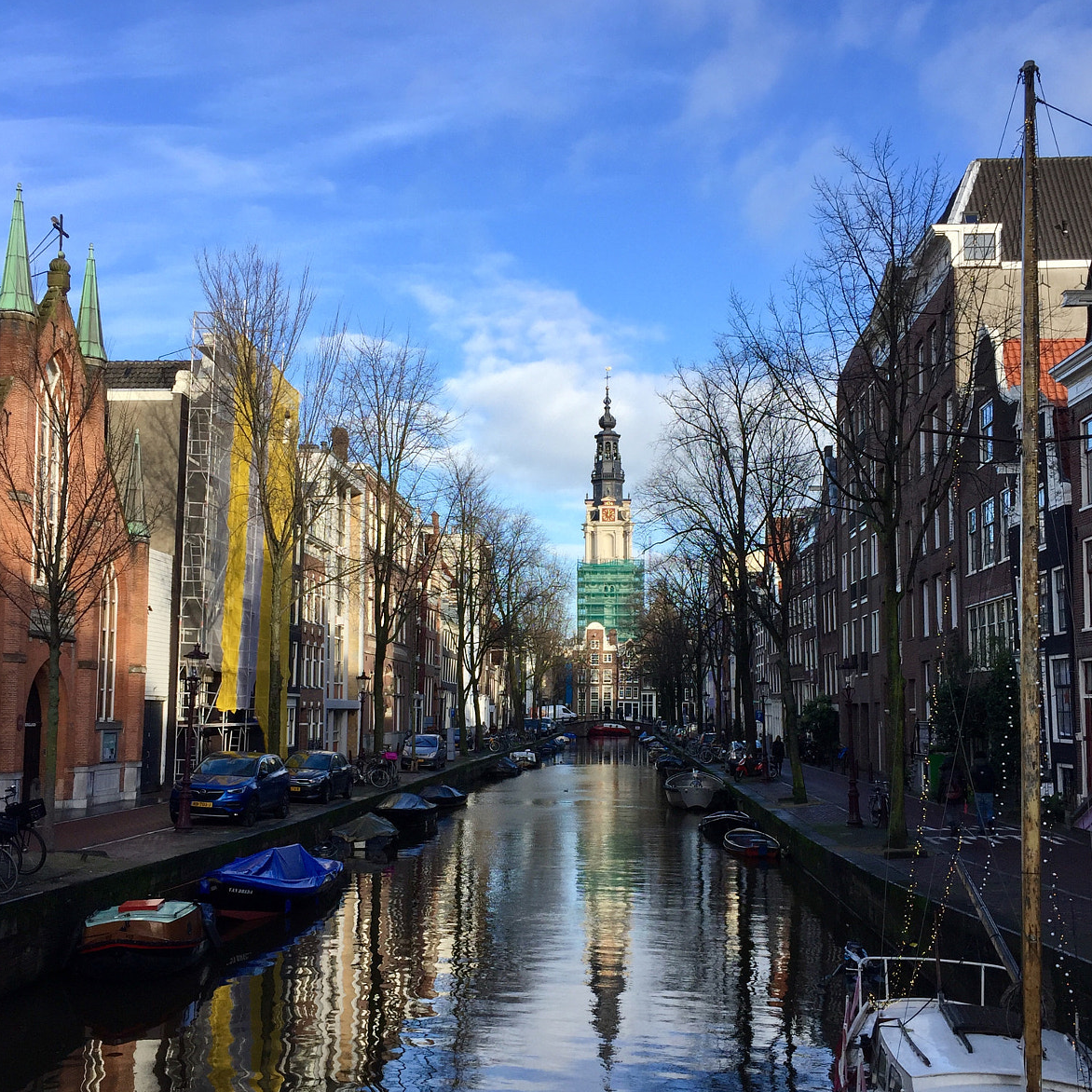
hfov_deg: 47.2
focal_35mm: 35
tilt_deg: +3.1
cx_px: 547
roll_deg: -0.7
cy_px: 622
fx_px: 1249
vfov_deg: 47.1
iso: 32
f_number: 2.2
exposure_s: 1/732
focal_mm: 4.15
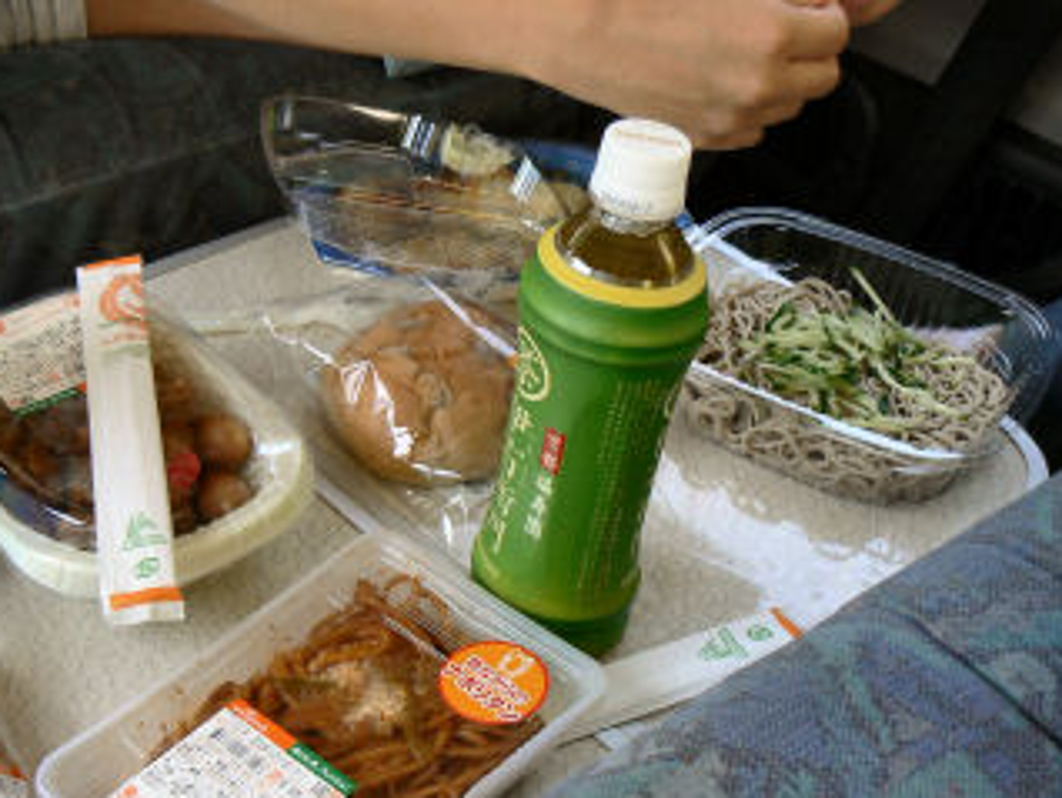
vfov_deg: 27.8
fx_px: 1597
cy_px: 549
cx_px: 454
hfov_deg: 36.7
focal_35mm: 52
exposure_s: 1/40
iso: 80
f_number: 2.8
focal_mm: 6
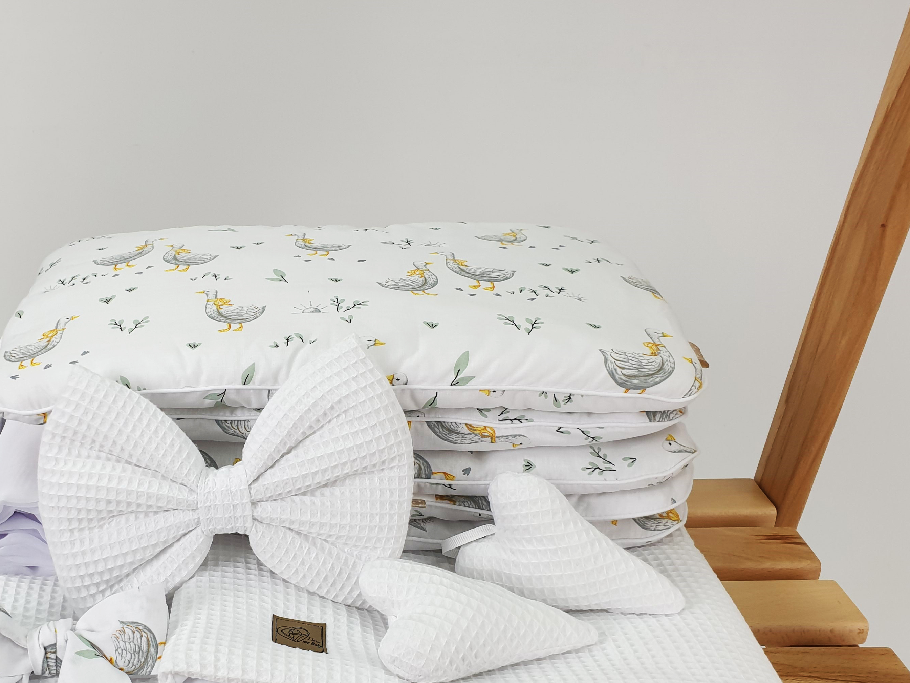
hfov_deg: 46.5
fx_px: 1025
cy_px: 434
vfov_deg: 36.6
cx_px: 251
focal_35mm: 39
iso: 80
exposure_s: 1/100
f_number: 2.4
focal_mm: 4.3
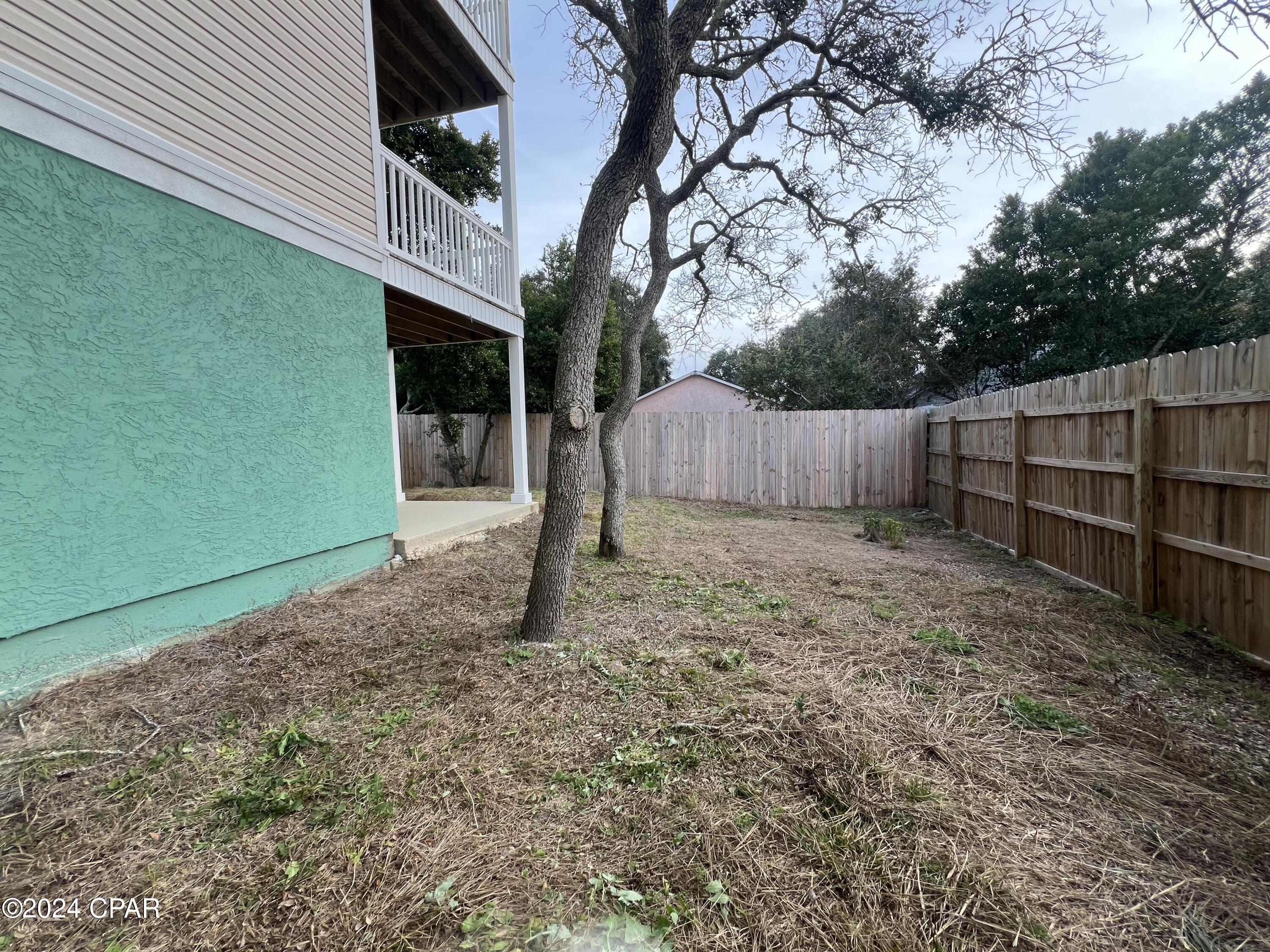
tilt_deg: -5.2
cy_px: 476
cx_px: 635
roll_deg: +1.8
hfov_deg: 106.2
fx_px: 477
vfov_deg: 89.9
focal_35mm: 13
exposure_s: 1/99
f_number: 1.8
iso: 50
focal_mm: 1.57
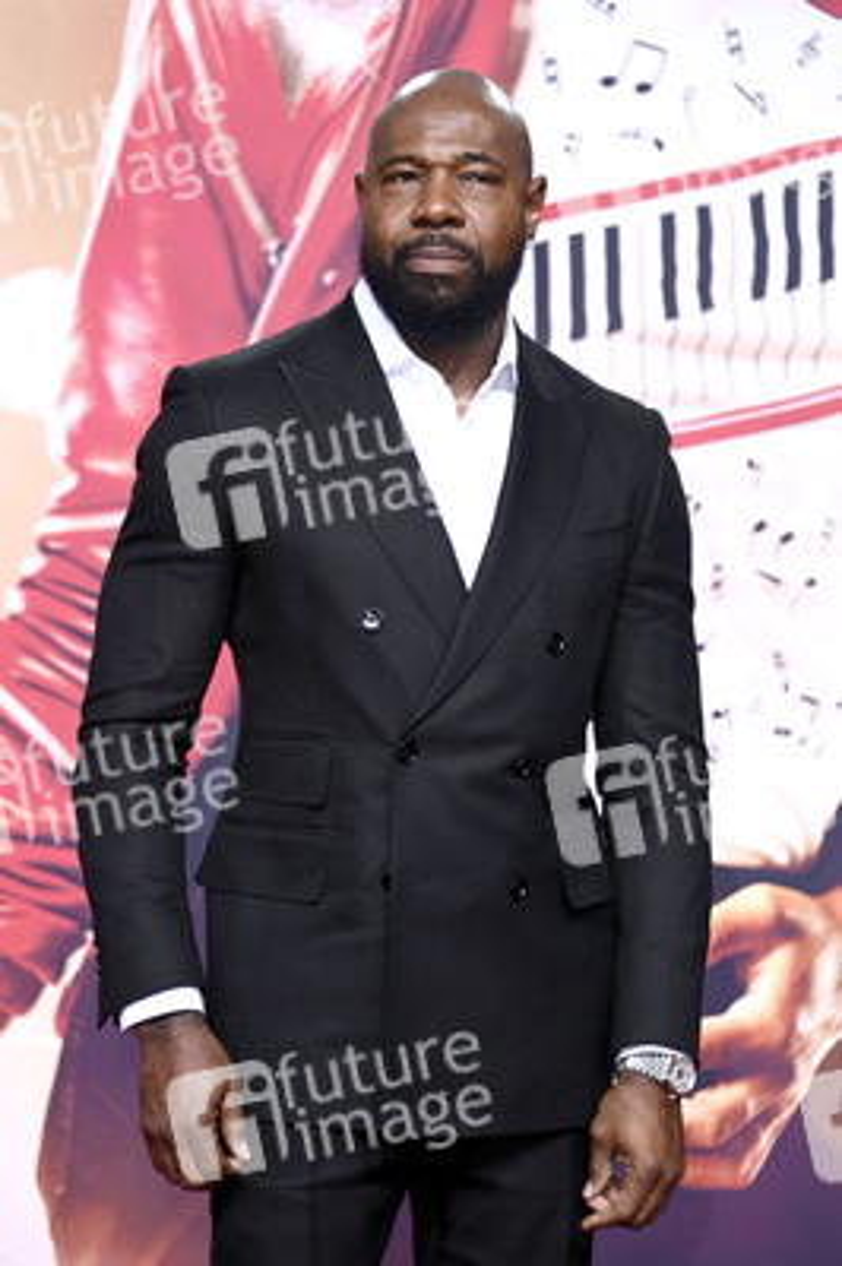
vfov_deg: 16.4
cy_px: 633
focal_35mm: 125
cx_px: 421
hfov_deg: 10.9
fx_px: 4393
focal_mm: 125
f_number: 5.6
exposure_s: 1/250
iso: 400
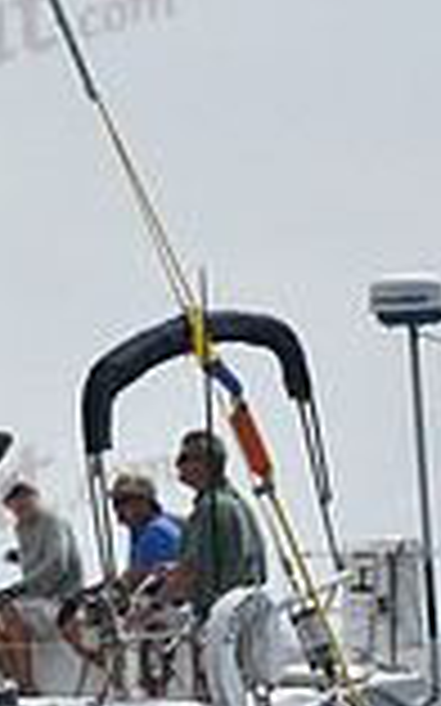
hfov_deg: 4.8
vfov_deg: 8.0
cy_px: 362
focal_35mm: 264
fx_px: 5081
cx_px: -688
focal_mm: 70
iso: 320
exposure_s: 1/1250
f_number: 9
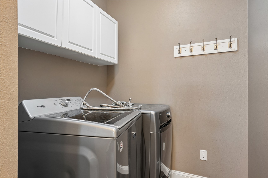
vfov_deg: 64.5
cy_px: 89
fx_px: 141
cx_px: 134
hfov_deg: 86.9
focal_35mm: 19
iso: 800
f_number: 9
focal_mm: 19
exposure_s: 1/4
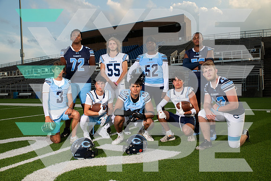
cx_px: 136
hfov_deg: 58.7
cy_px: 90
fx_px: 241
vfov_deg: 41.1
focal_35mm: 32
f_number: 7.1
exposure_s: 1/320
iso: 160
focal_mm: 32
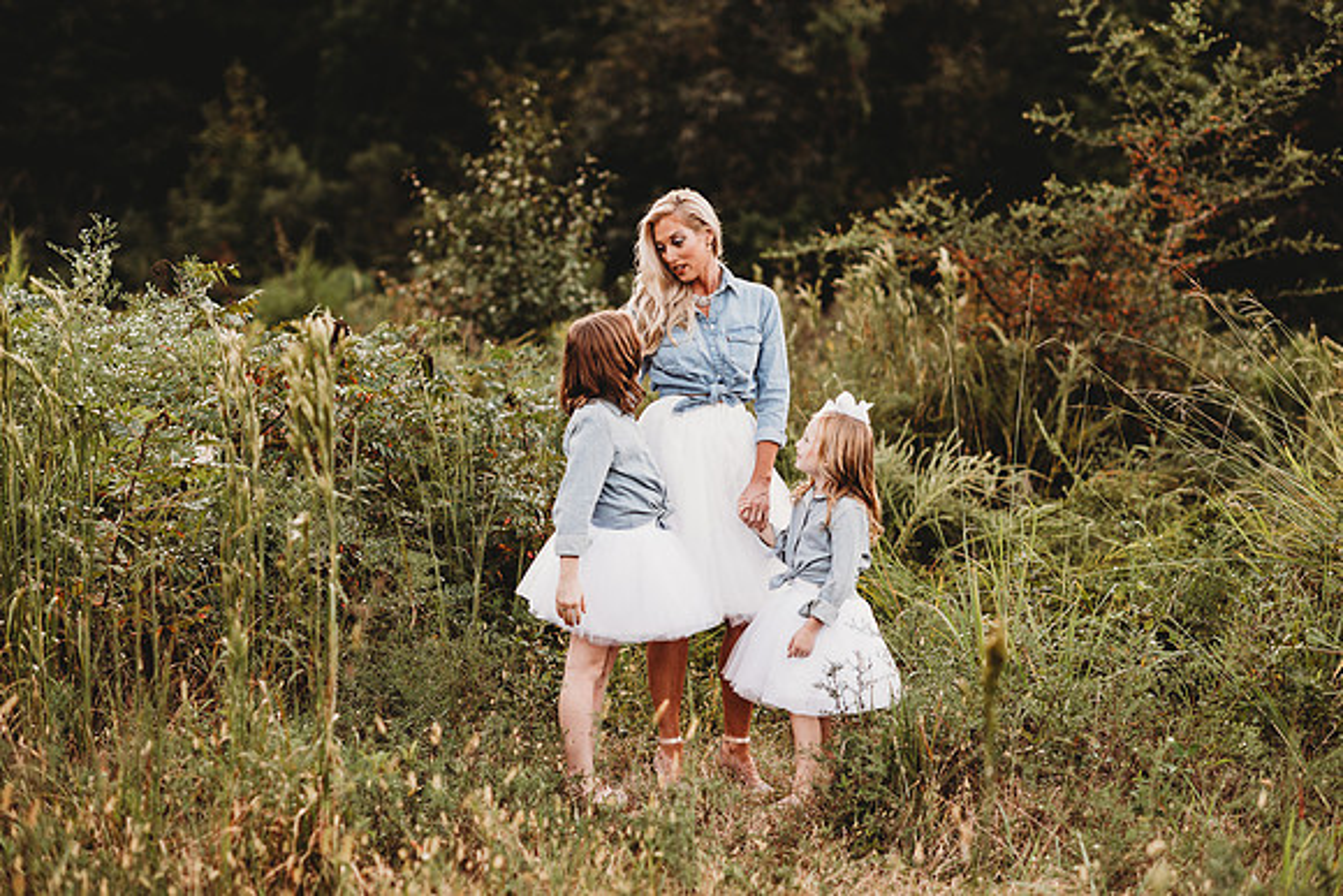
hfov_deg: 23.9
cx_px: 672
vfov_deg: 16.1
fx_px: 3172
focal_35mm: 85
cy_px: 448
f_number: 2.2
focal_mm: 85
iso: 125
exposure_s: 1/200
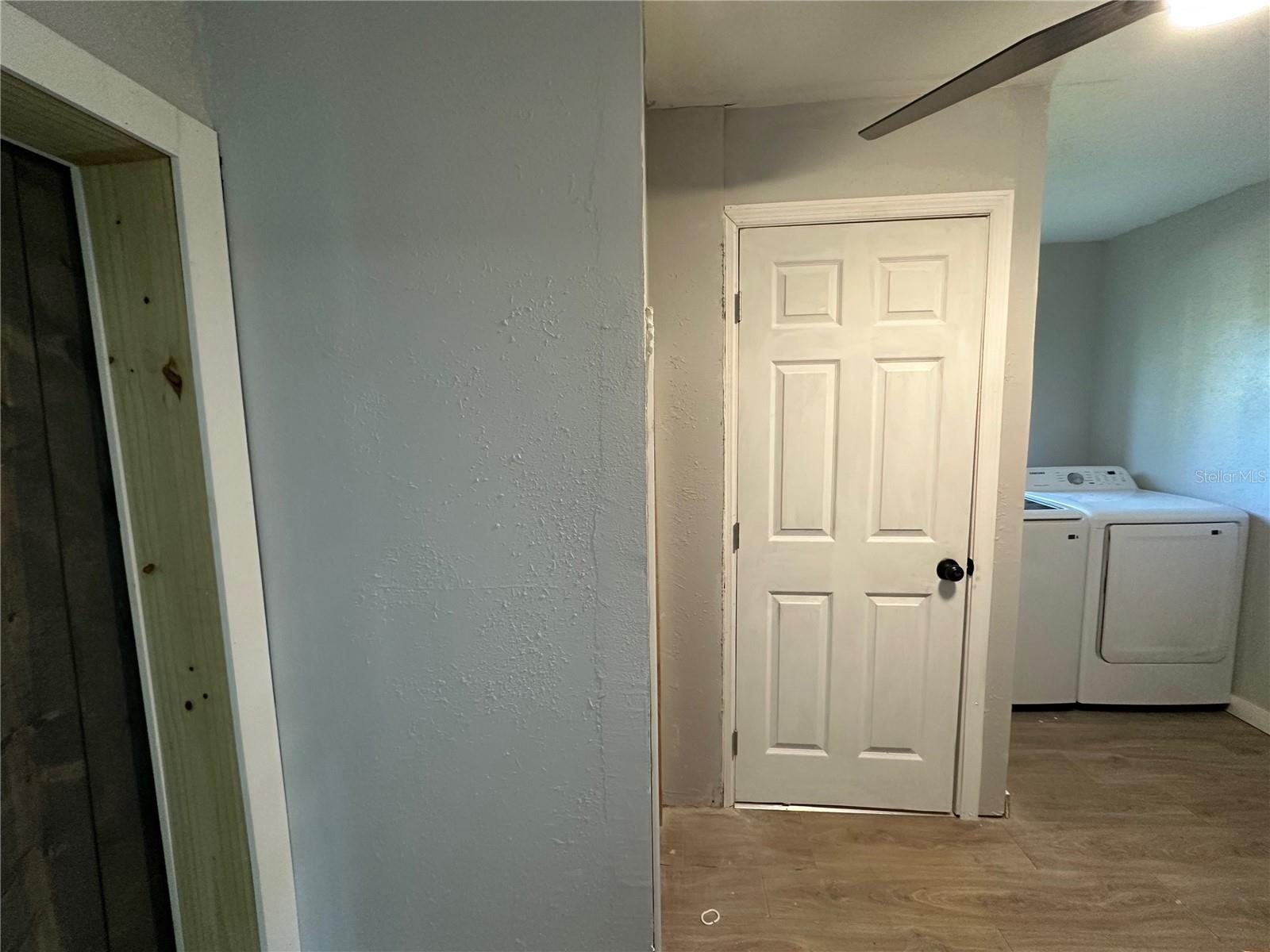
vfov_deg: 85.7
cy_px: 476
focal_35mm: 14
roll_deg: +2.1
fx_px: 514
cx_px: 635
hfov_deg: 102.1
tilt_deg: -6.6
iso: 320
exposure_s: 1/60
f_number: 2.2
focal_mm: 2.22
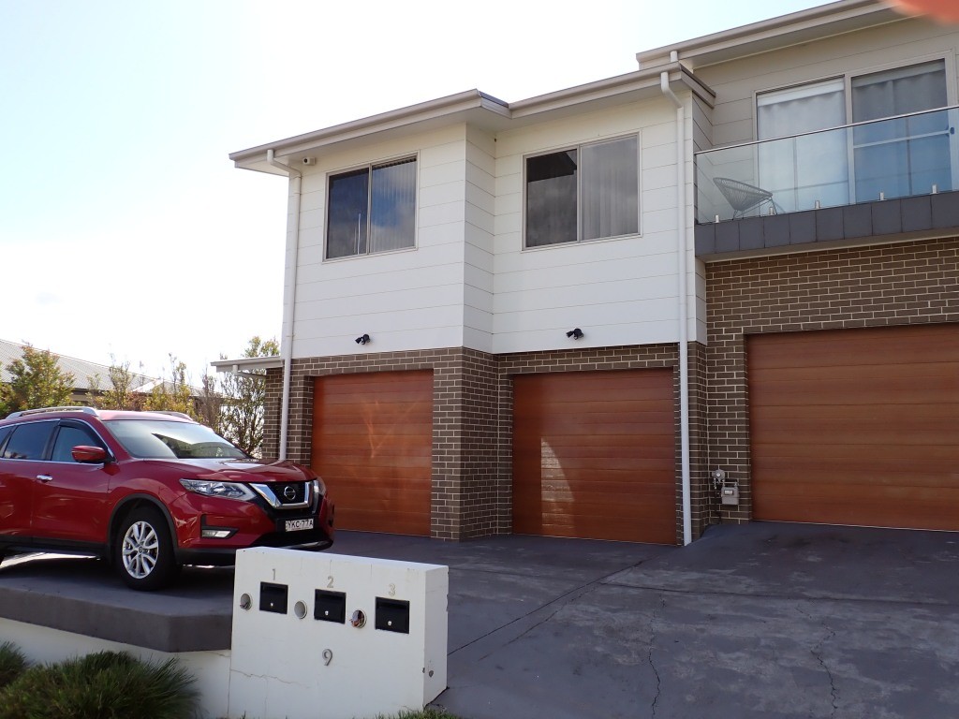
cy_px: 360
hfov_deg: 63.4
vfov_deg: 49.7
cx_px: 480
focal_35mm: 28
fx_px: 776
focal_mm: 5.05
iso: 100
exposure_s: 1/640
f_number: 3.2
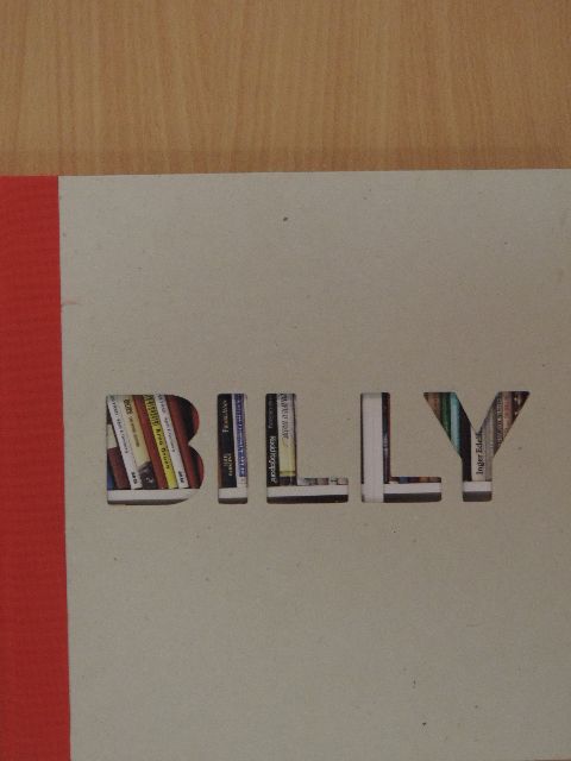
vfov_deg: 27.8
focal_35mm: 70
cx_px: 286
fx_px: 1540
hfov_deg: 21.0
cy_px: 380
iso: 800
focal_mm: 12.4
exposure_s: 1/100
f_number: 3.9
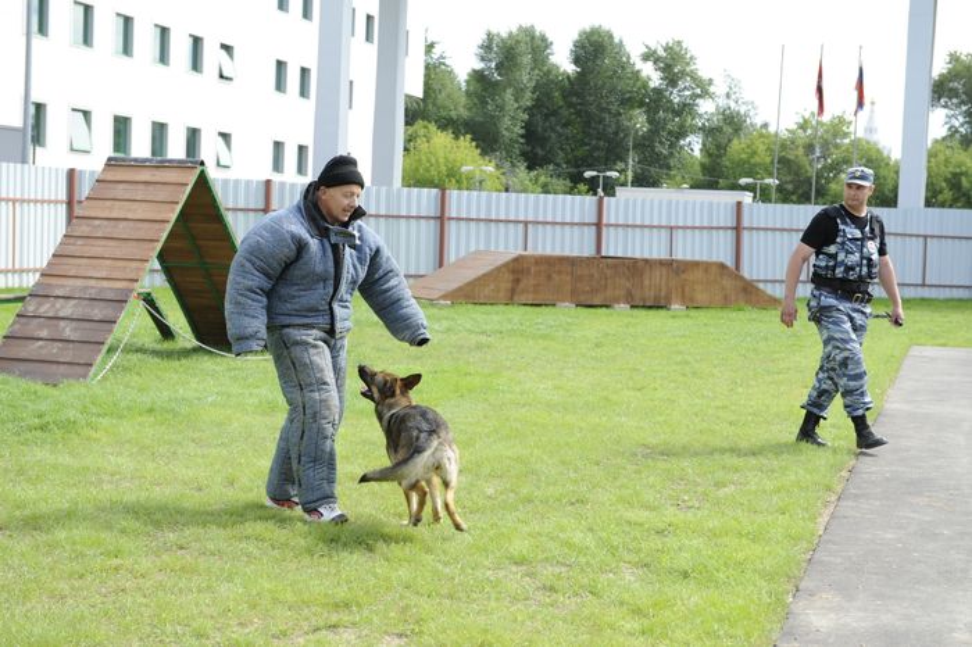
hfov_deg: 33.4
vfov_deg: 22.6
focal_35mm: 60
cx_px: 486
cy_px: 324
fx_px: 1619
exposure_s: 1/320
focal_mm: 60
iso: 250
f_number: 5.6
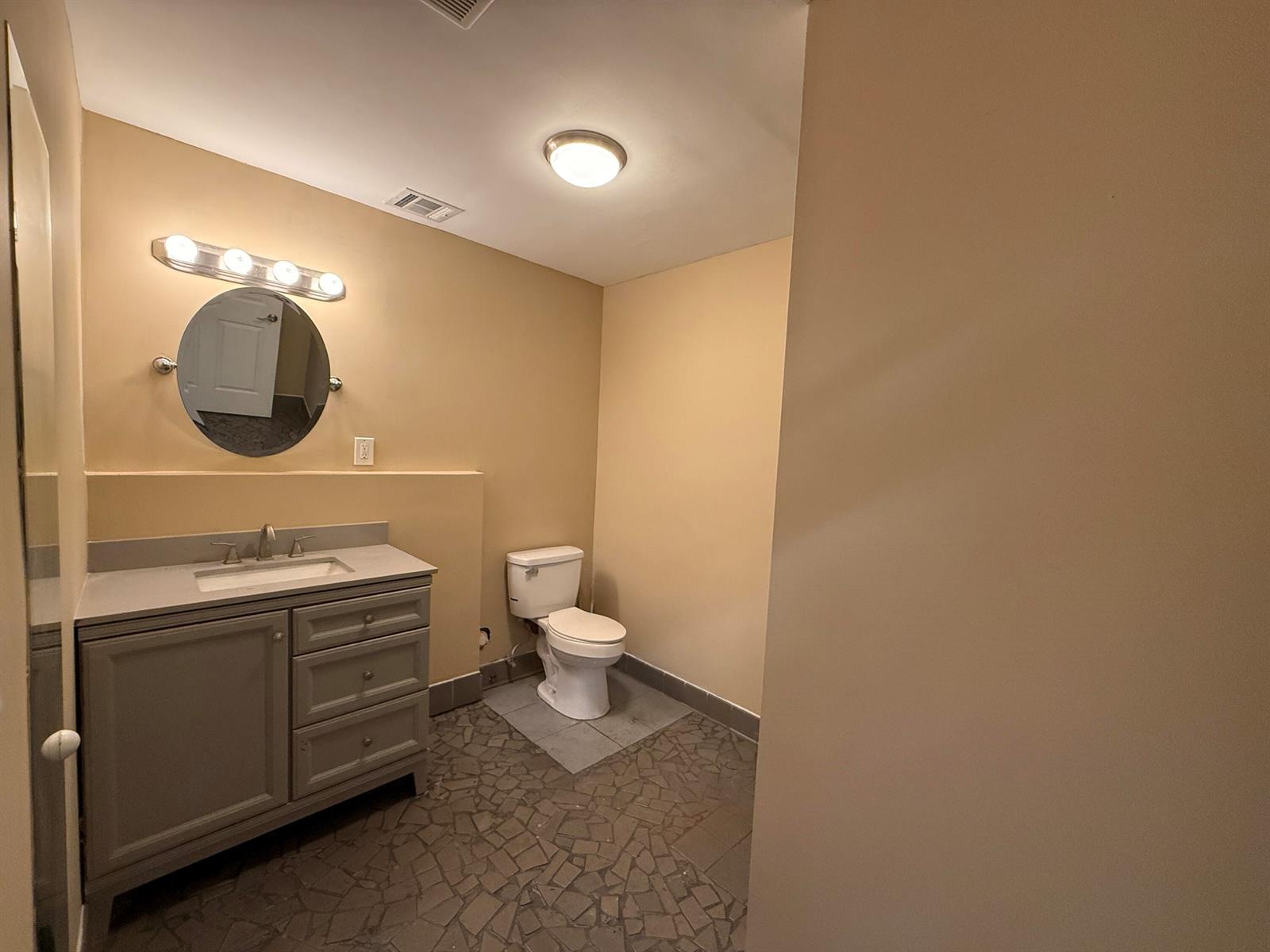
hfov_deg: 102.1
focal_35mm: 14
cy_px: 476
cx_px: 635
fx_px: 514
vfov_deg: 85.7
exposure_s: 1/120
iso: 500
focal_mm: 2.22
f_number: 2.2
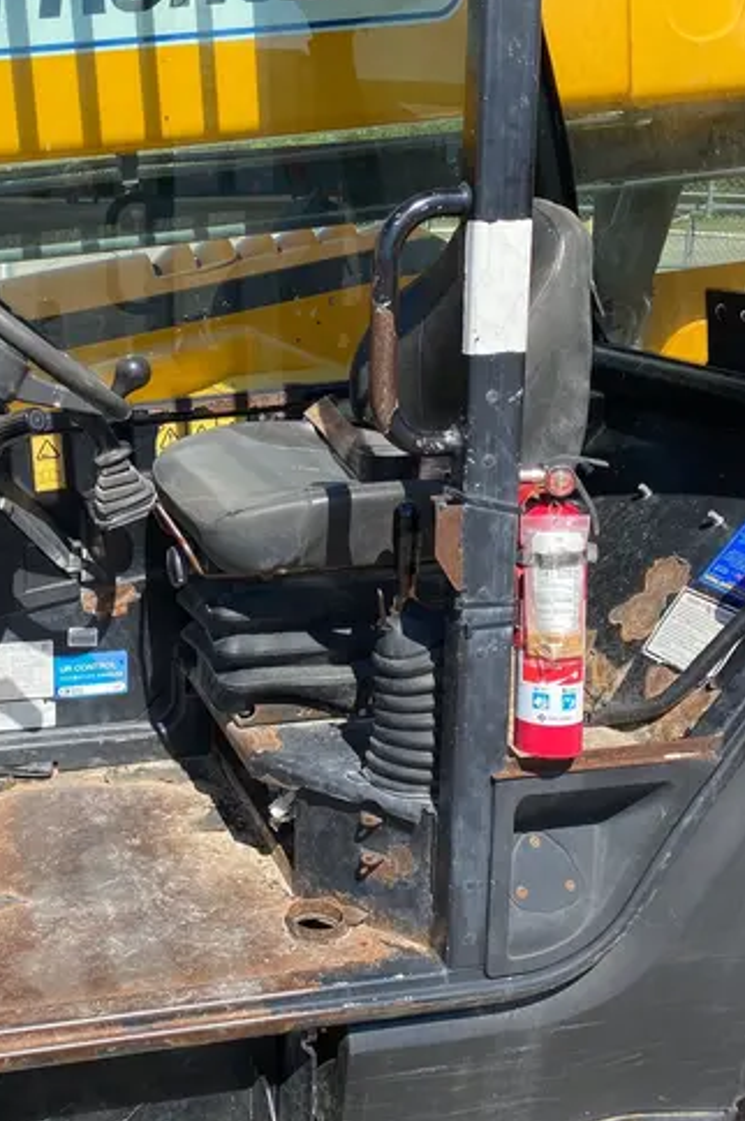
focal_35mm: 41
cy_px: 460
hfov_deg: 31.5
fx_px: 1274
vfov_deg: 47.2
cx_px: 123
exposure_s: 1/1543
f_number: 1.8
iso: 32
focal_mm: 4.25
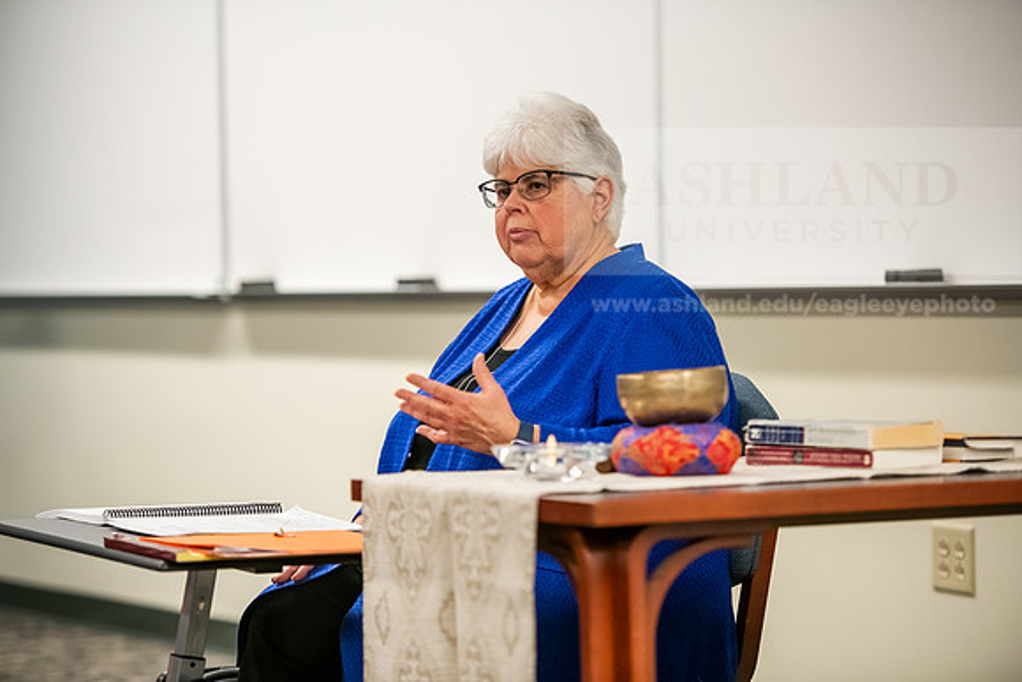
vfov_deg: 10.6
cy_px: 341
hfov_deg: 15.8
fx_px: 3691
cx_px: 511
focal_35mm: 130
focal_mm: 130
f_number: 2.8
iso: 2000
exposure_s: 1/200
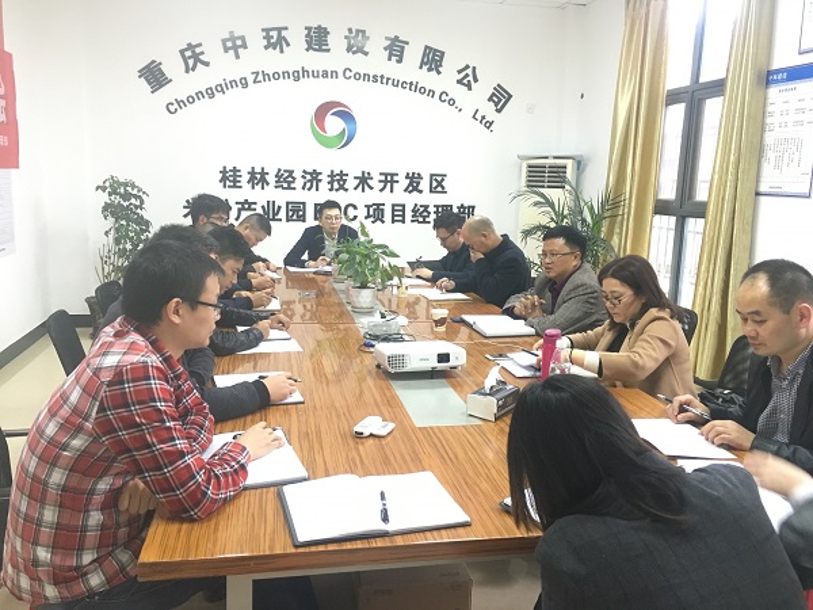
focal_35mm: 29
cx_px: 406
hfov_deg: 61.7
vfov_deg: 48.2
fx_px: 681
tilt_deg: -9.7
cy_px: 305
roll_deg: -2.4
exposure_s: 1/33
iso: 200
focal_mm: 4.15
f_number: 2.2
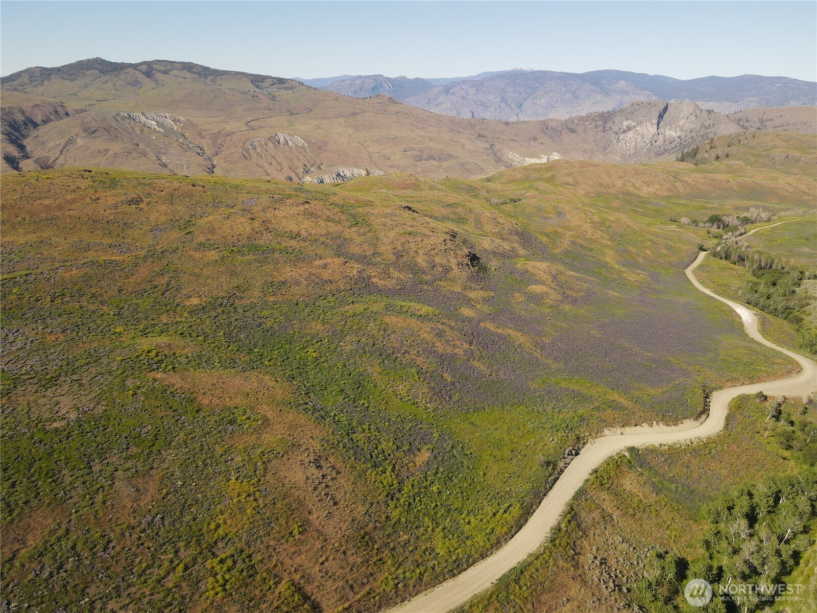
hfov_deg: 71.6
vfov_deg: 56.8
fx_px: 566
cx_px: 408
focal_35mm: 24
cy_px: 306
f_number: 2.8
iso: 100
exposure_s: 1/500
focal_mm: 4.5
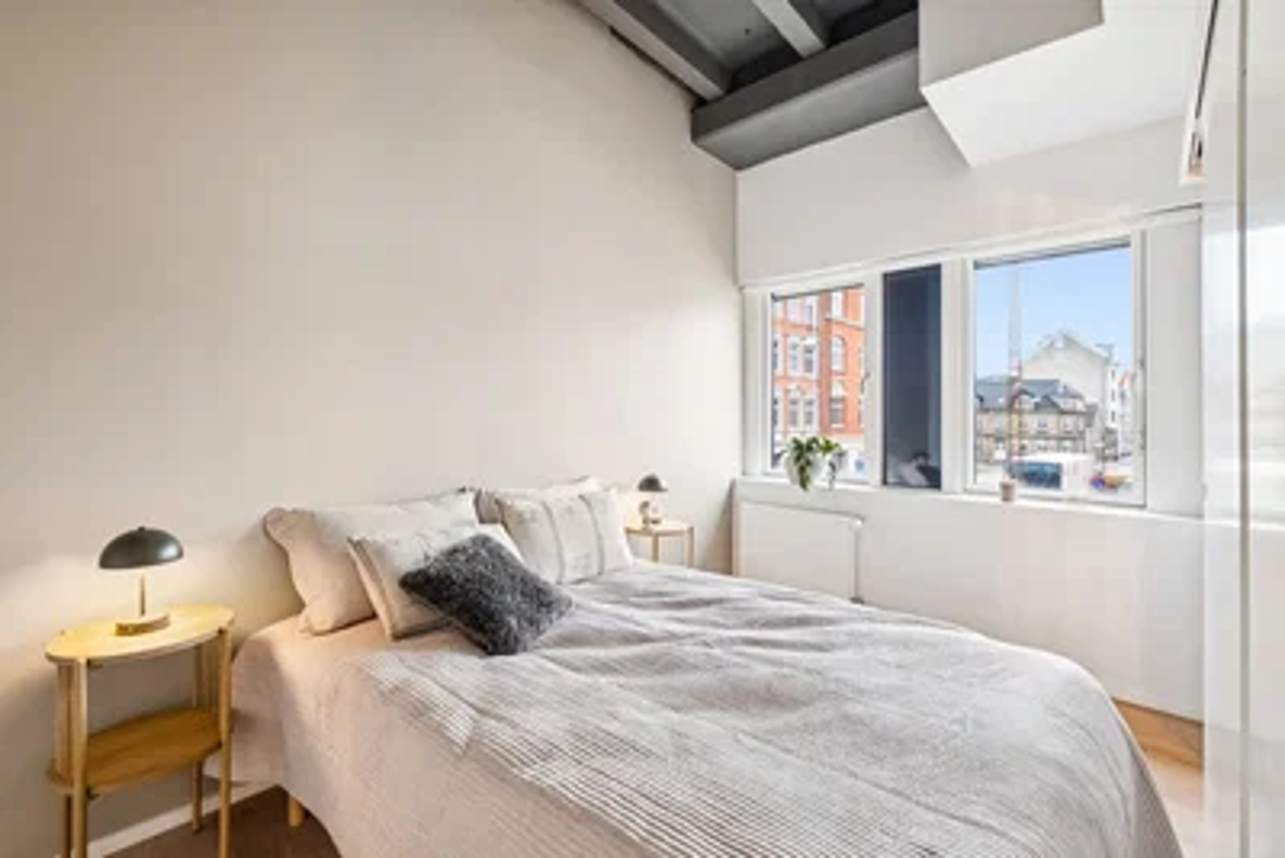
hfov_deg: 100.4
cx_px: 642
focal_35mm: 15
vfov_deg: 77.4
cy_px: 429
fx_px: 536
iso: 800
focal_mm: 10
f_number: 8
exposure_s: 1/1.25
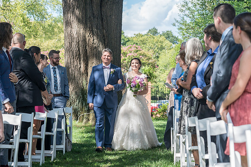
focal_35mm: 89
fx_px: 621
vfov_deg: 15.4
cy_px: 84
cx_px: 126
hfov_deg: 22.9
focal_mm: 89
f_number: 5
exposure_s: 1/200
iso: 100
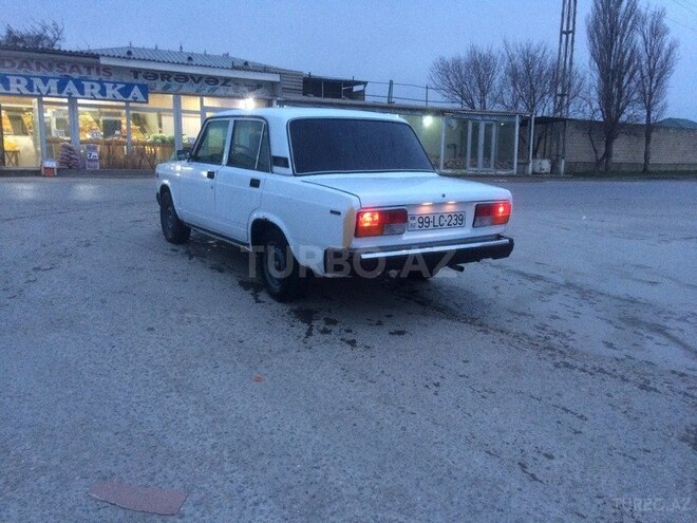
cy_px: 262
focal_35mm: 29
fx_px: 584
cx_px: 348
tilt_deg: -9.3
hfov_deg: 61.7
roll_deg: -0.7
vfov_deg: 48.2
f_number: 2.2
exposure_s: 1/33
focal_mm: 4.15
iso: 250
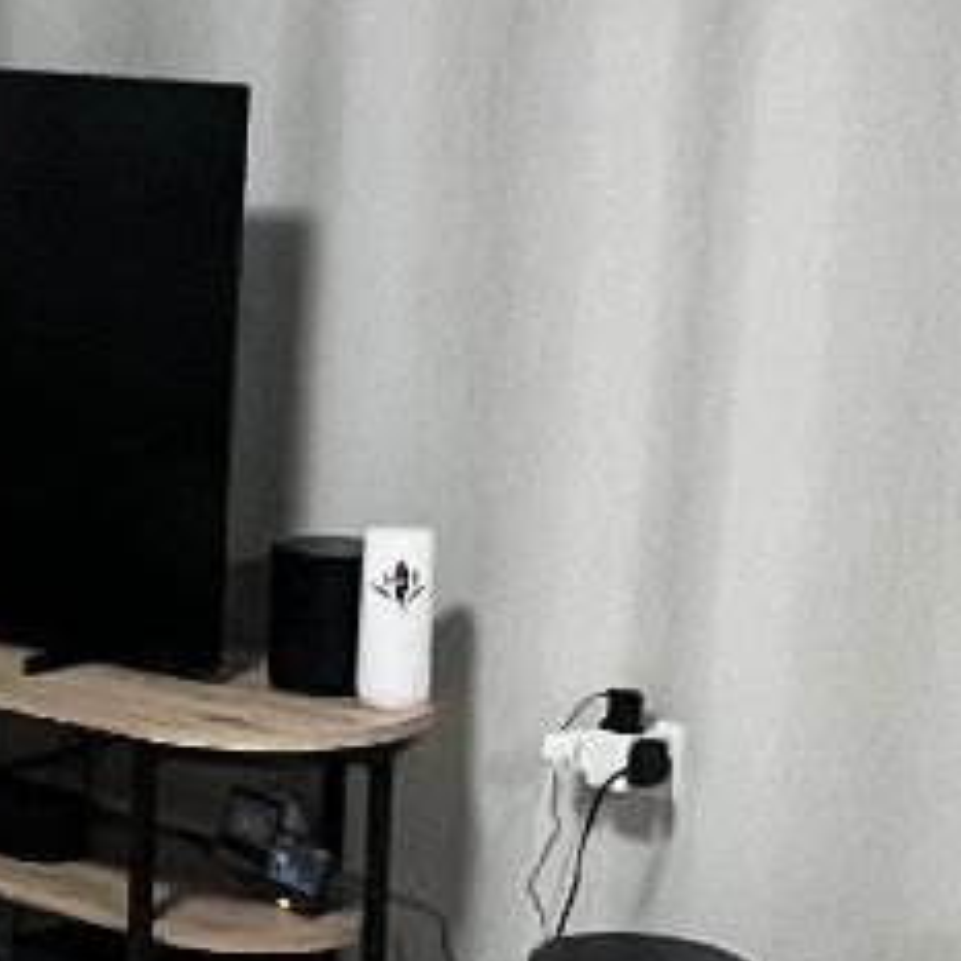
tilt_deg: -12.1
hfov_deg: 16.5
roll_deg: -0.1
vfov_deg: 17.2
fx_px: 3172
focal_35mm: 101
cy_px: 652
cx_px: -186
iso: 400
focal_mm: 1.57
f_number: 1.8
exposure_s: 1/50
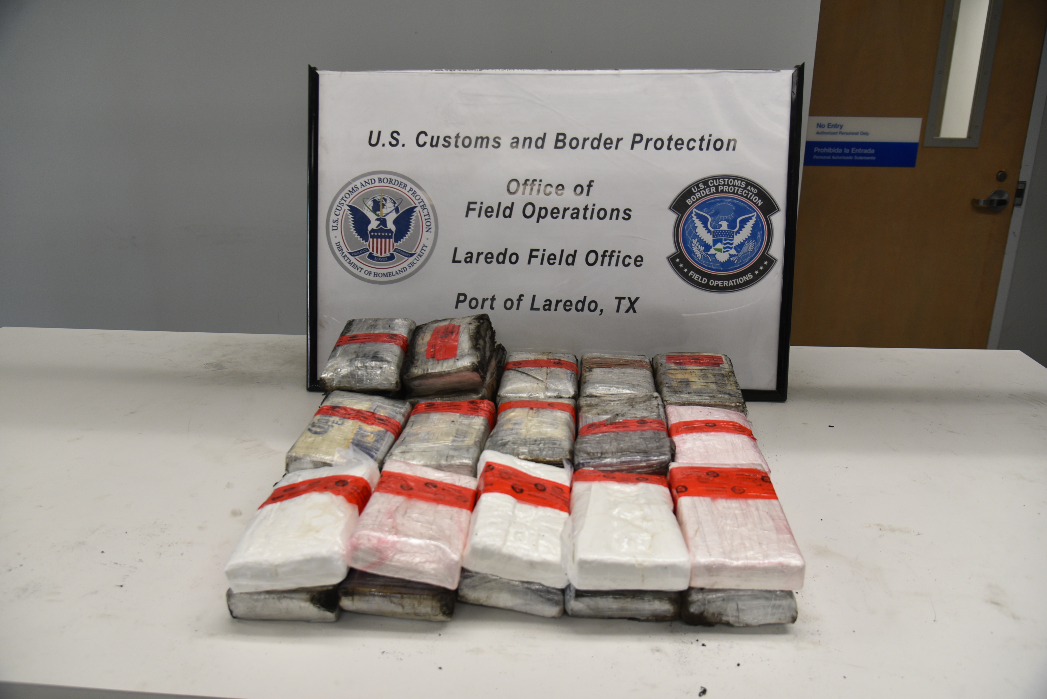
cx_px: 524
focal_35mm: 30
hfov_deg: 61.9
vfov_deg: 43.6
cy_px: 350
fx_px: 873
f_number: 4
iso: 450
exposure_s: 1/60
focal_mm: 30
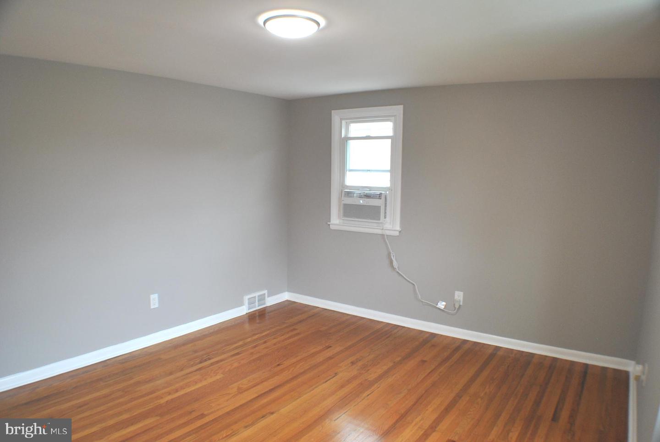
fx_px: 551
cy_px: 221
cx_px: 330
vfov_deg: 43.7
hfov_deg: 61.9
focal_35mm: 30
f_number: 3.8
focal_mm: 20
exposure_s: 1/30
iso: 280
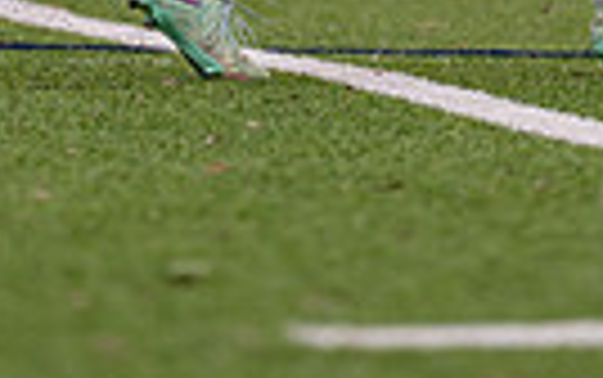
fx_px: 16793
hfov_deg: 2.1
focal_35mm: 1021
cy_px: -495
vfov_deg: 1.3
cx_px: 441
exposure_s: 1/1250
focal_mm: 200
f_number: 2.8
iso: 400
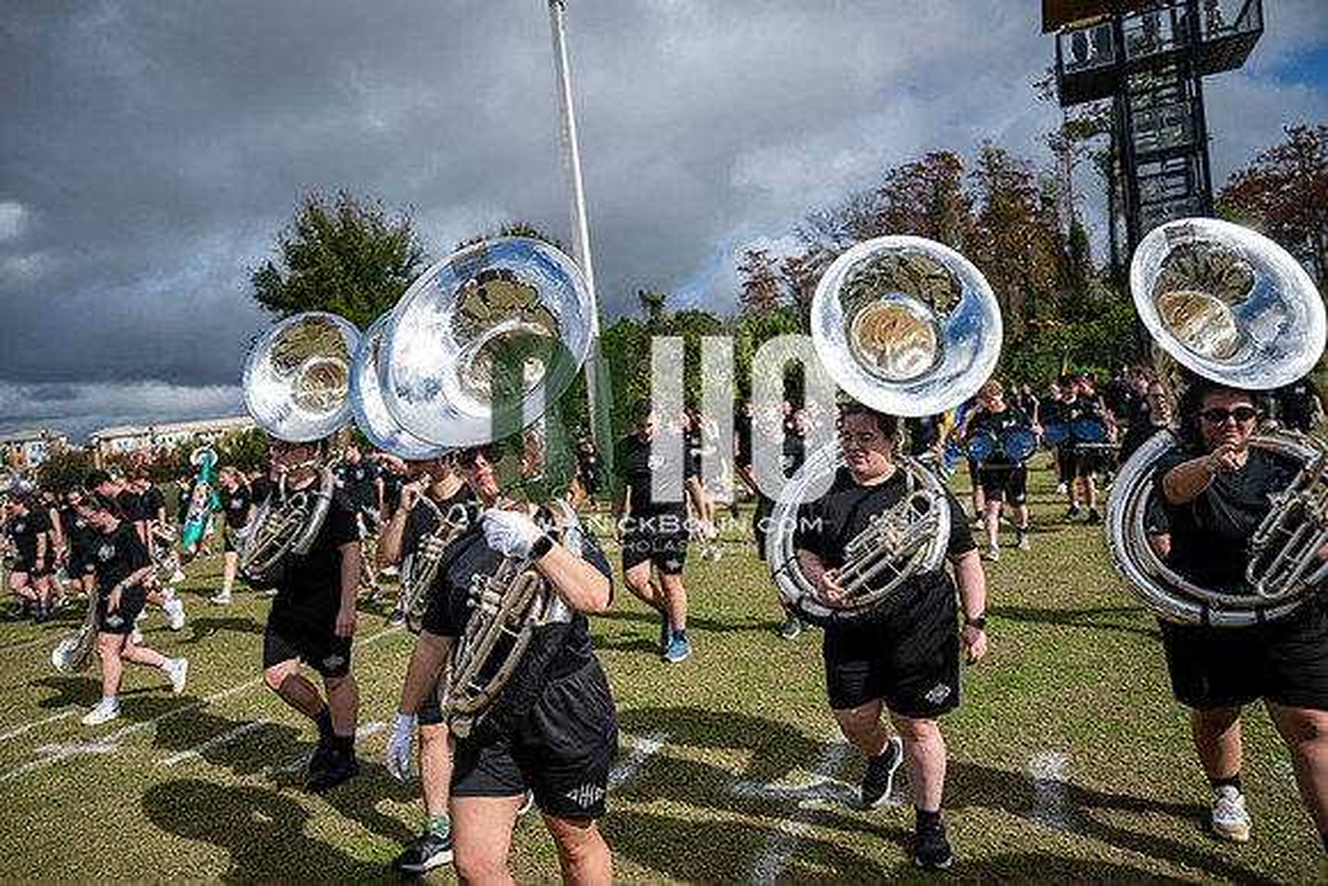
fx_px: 885
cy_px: 443
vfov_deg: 53.2
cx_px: 664
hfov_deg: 73.7
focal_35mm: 24
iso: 40
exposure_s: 1/1250
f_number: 2.8
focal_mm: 24
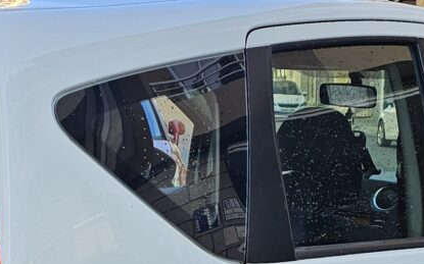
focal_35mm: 94
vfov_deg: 12.7
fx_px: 1086
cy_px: 465
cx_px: 125
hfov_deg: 22.0
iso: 25
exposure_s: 1/180
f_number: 1.7
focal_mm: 6.3
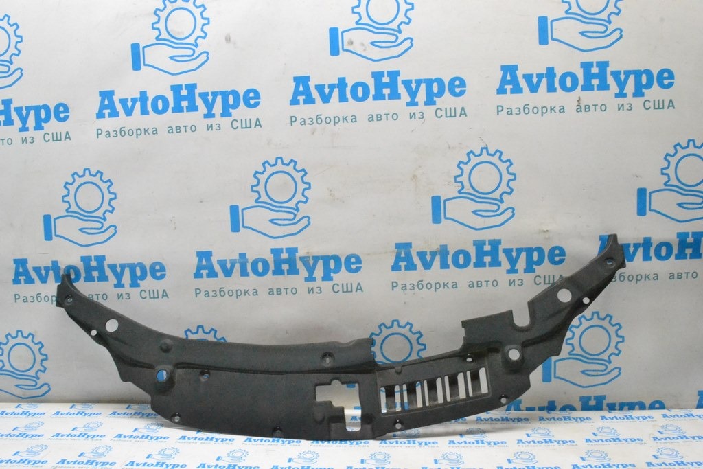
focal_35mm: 30
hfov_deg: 61.9
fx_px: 586
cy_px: 234
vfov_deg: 43.6
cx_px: 352
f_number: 14
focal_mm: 20
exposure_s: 1/100
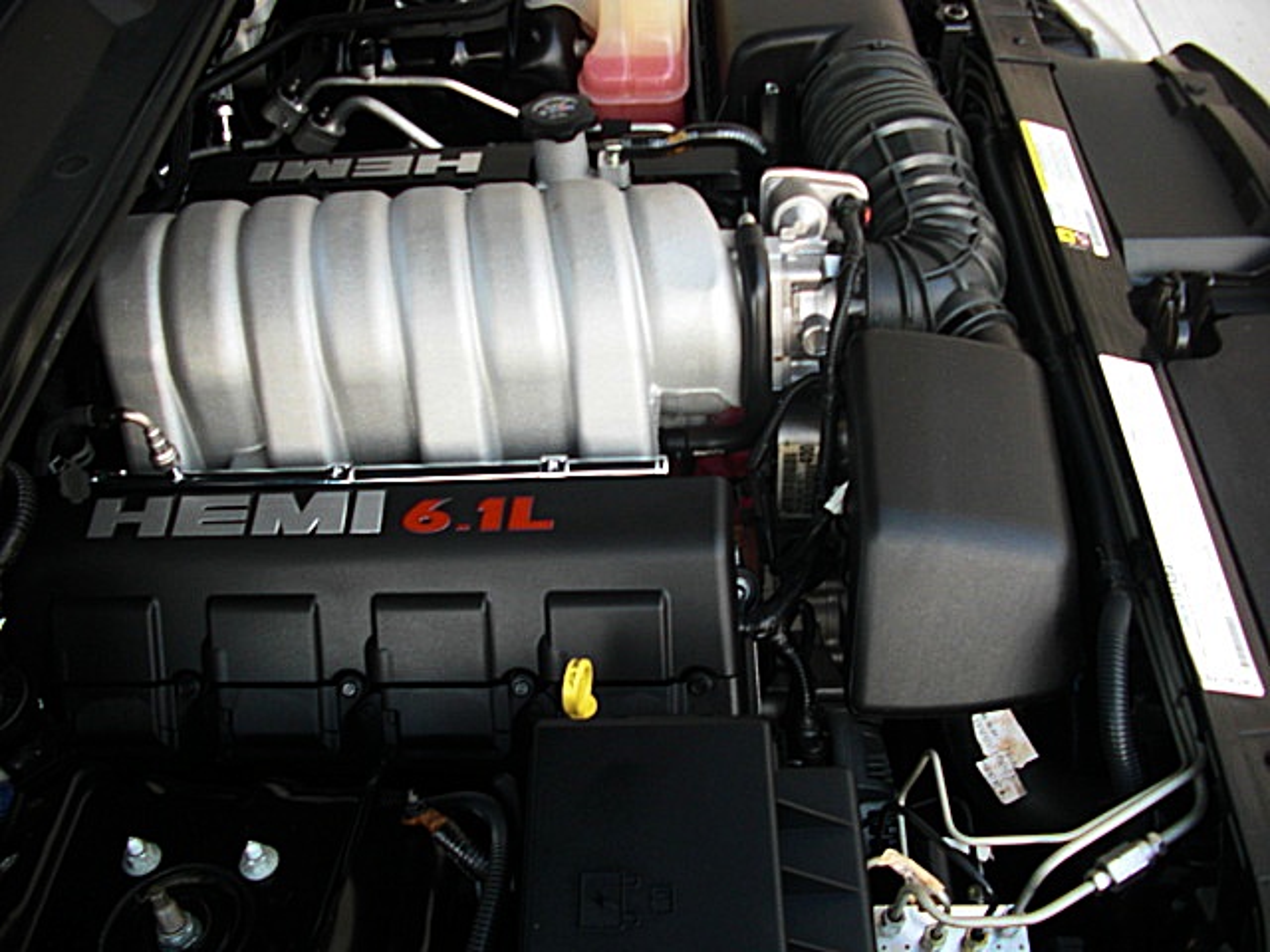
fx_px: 1321
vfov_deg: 39.7
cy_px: 476
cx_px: 635
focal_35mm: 36
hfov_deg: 51.4
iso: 100
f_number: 2.8
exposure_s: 1/60
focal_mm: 6.3
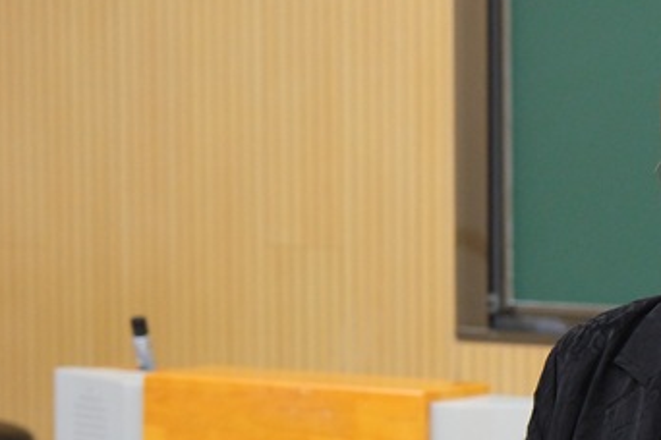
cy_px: 372
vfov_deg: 5.9
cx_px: 762
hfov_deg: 8.8
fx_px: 4241
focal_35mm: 231
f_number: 4
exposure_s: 1/70
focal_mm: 52.4
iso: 1600
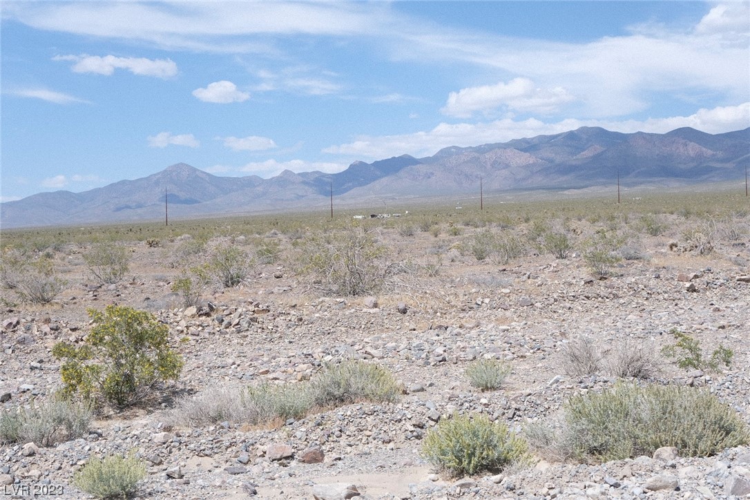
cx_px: 375
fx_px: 917
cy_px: 250
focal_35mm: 44
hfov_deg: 44.5
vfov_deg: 30.5
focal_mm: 29.2
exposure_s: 1/420
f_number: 7.1
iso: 160
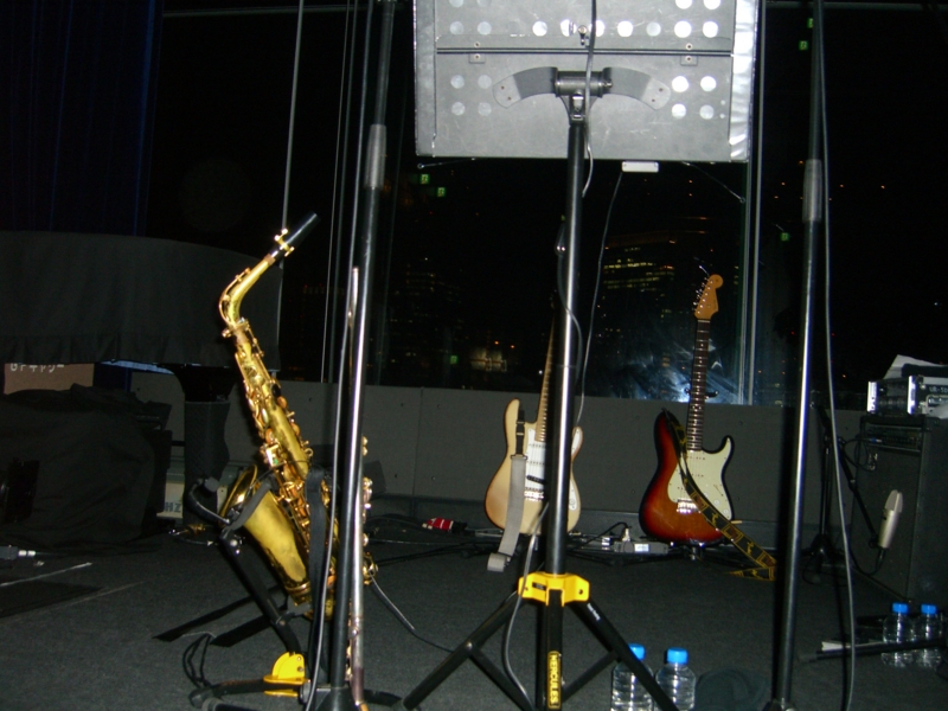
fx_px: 1041
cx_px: 474
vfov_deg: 37.7
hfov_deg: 49.0
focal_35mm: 38
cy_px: 356
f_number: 2.8
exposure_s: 1/60
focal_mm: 7.9
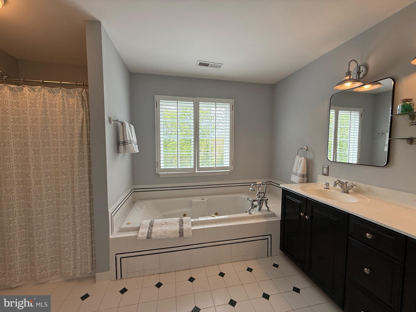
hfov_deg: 102.1
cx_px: 208
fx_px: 168
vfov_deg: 85.7
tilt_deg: -3.6
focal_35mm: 14
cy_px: 156
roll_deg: -0.6
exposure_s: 1/137
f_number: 2.2
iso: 64
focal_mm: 2.22
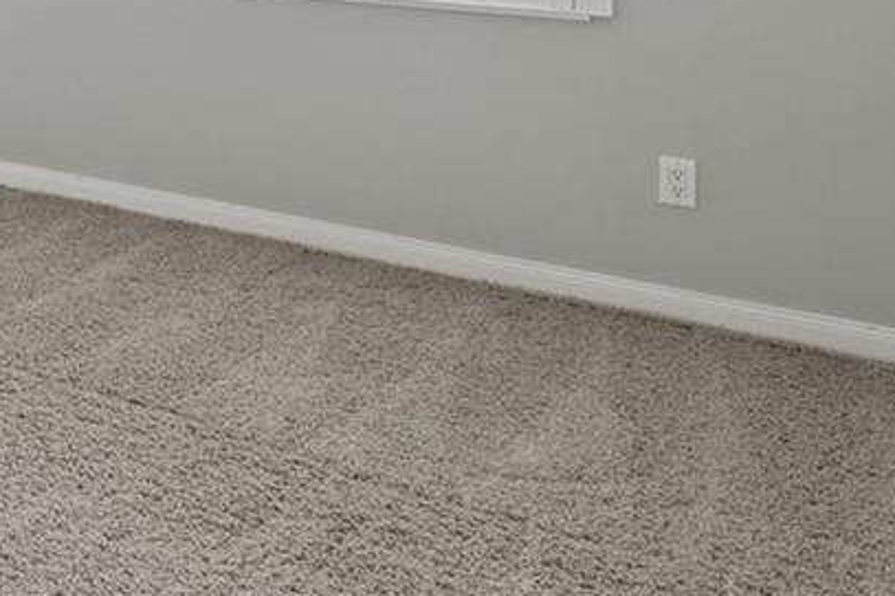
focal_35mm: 55
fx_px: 1367
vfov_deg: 22.1
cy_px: -176
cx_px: -411
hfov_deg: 27.0
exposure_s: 1/2
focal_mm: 14
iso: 800
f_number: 8
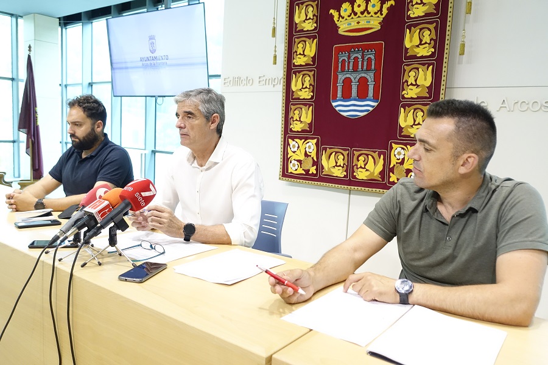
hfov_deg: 63.7
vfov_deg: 45.0
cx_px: 274
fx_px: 441
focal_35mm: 29
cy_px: 182
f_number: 2.5
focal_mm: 10.6
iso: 1000
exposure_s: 1/200
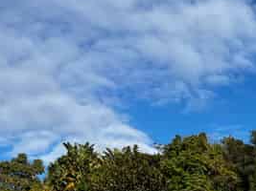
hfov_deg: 27.6
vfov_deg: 21.4
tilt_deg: +4.0
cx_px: 284
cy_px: 227
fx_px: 473
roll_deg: +0.1
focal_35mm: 64
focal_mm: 5.1
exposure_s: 1/3311
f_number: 1.6
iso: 50
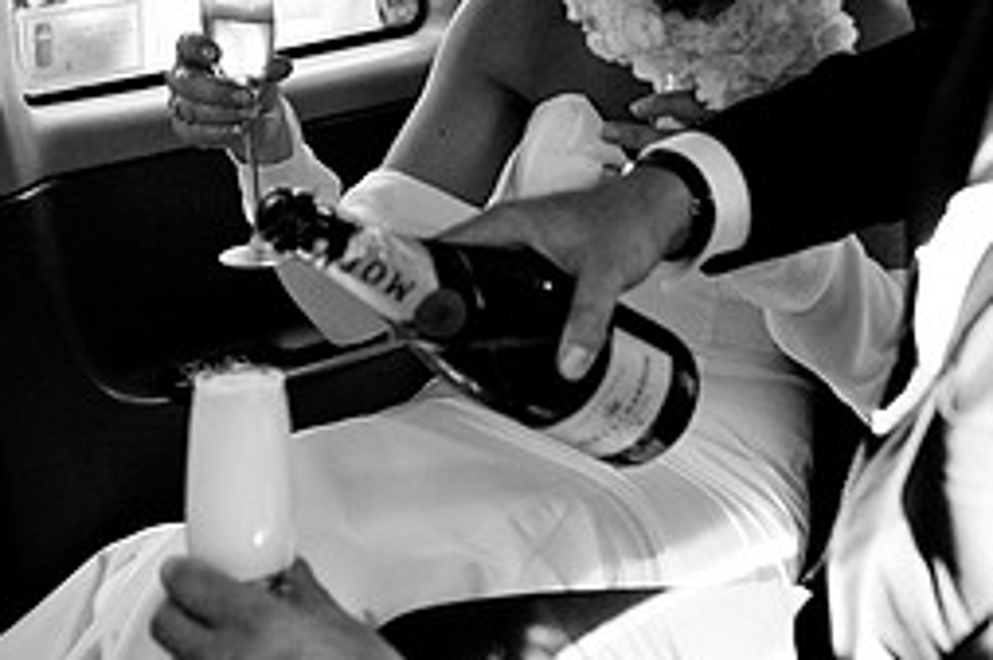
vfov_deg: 21.2
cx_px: 496
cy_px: 254
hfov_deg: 31.4
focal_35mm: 64
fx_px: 1764
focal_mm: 28
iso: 1600
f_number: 4
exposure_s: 1/1250
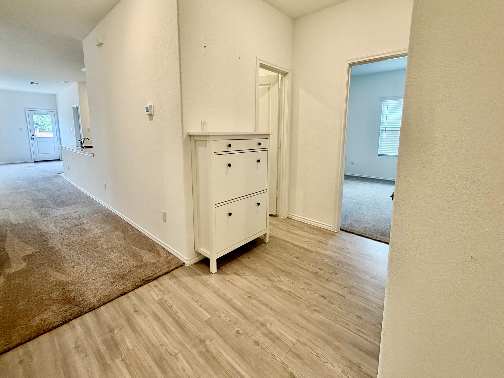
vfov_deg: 77.7
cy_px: 165
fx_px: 233
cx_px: 246
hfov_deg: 94.5
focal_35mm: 16
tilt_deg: -9.3
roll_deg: +0.0
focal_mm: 2.22
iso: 250
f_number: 2.2
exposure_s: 1/120
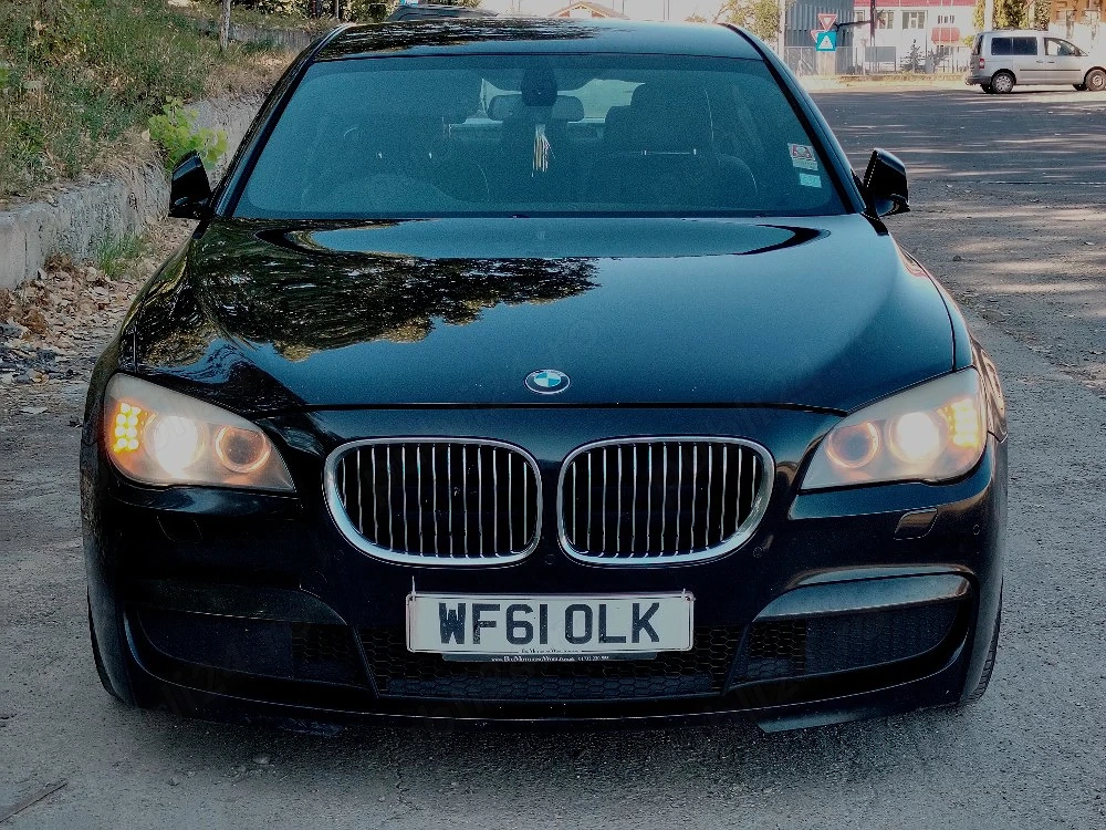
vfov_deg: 20.7
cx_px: 553
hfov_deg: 27.4
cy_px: 415
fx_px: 2268
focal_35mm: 71
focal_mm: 5.25
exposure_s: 1/179
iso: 100
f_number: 1.75
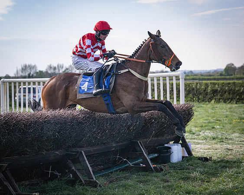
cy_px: 99
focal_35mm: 100
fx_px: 719
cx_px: 90
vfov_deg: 15.5
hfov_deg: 19.2
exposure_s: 1/2500
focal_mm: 77
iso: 400
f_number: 4
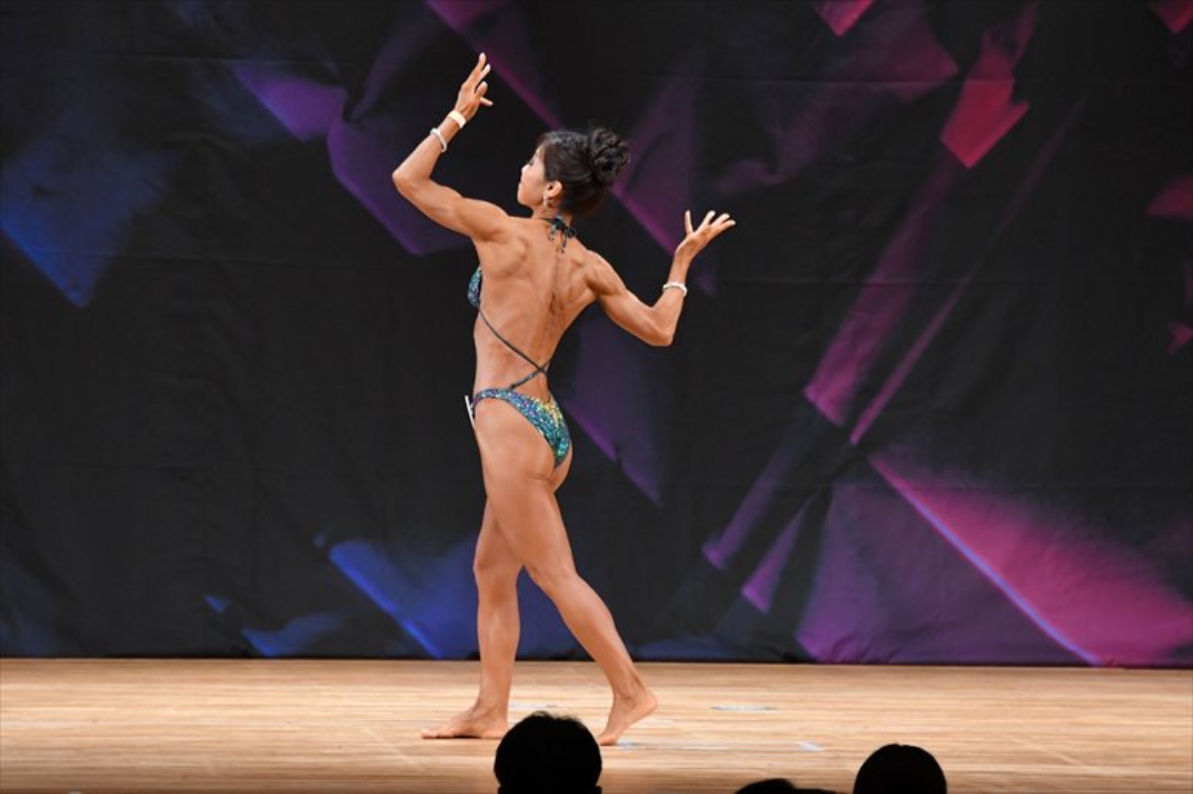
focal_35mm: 270
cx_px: 596
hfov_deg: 7.6
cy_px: 397
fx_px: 8943
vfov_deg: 5.1
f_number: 5.6
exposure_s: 1/400
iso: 3200
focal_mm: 180
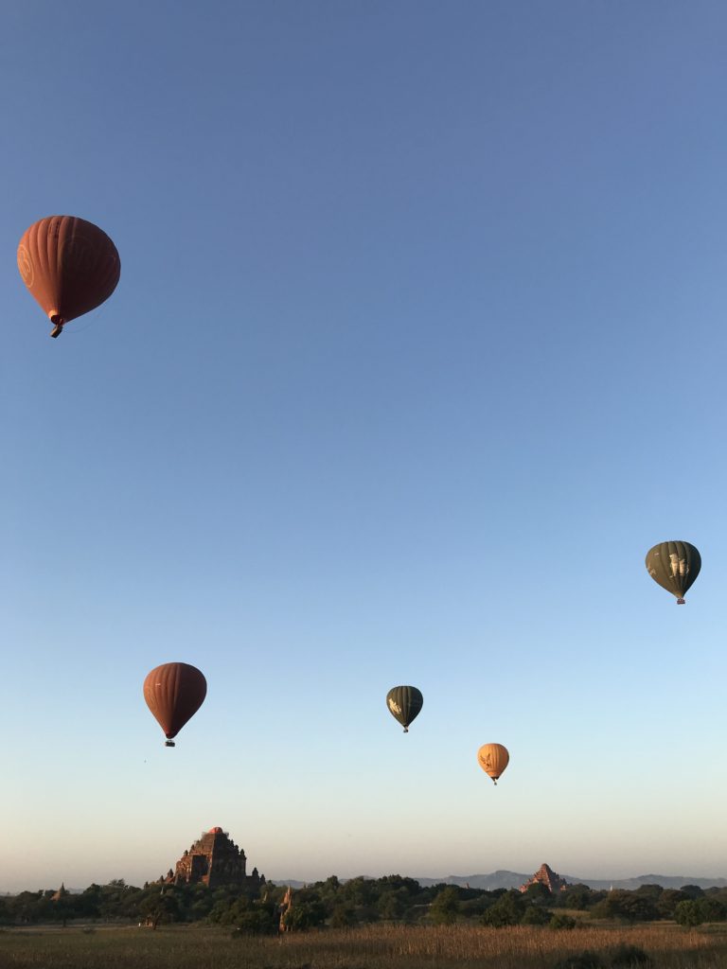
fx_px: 784
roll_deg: +0.7
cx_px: 364
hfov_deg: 49.7
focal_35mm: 28
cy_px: 484
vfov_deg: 63.4
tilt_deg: +27.4
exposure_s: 1/785
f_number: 1.8
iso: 20
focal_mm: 3.99
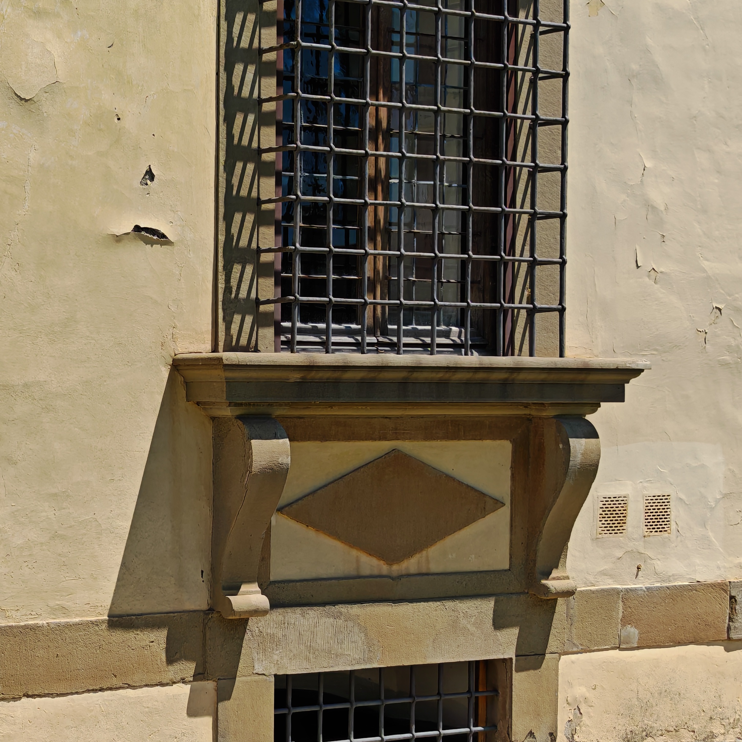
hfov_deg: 19.8
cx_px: 58
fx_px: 2086
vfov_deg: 20.1
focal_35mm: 86
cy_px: 456
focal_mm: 6.83
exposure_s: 1/4800
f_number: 2
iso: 50
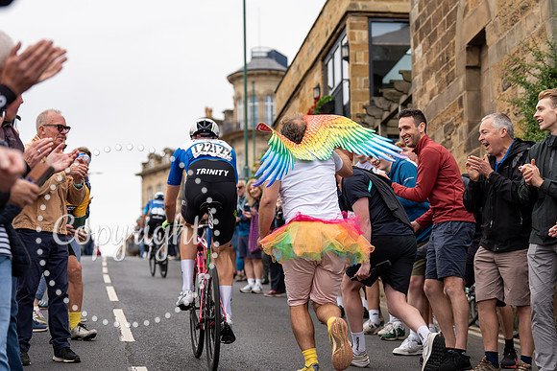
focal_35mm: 88
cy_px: 186
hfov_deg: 23.1
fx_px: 1360
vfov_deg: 15.6
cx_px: 278
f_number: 3.5
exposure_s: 1/1000
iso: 320
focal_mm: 82
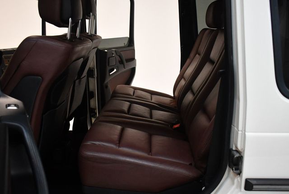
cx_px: 144
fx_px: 289
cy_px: 97
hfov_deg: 53.1
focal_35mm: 36
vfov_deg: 36.9
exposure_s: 1/125
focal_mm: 18
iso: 2200
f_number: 3.5
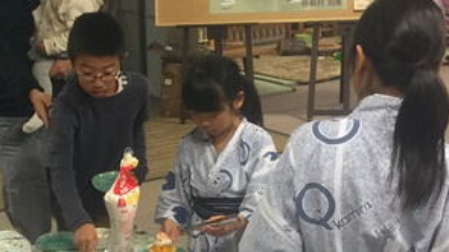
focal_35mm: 77
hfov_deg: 27.3
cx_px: 148
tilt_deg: -19.9
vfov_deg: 15.5
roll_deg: +1.3
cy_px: 240
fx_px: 917
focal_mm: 4.15
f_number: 2.2
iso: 64
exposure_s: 1/15
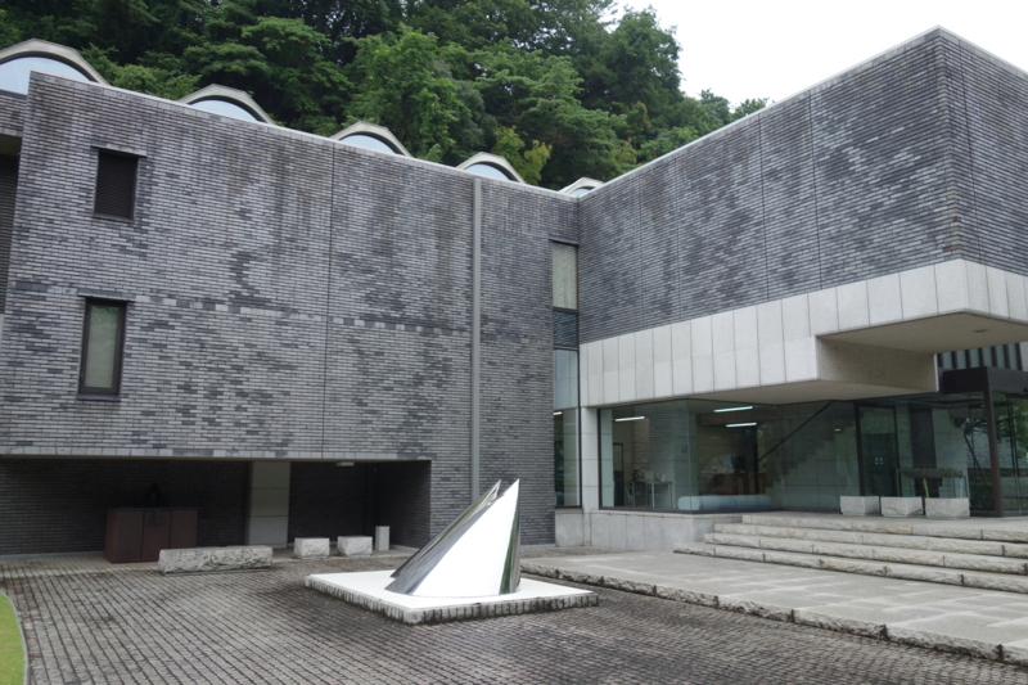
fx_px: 799
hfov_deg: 65.5
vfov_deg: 46.4
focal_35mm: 28
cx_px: 514
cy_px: 342
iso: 125
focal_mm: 10.4
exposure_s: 1/100
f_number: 2.5
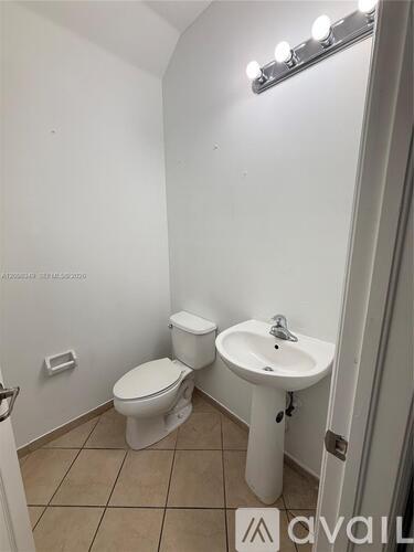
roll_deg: -0.6
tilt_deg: -10.8
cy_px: 276
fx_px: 223
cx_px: 207
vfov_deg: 102.1
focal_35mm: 14
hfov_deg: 85.7
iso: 80
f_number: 2.2
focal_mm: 2.22
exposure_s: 1/120
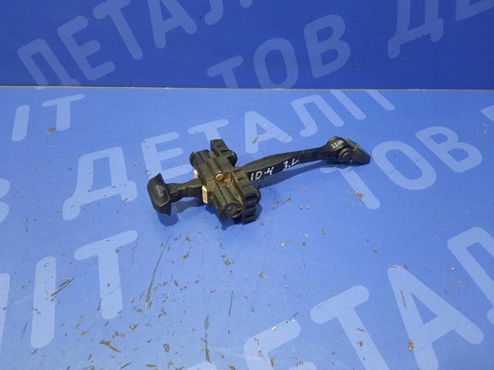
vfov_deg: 54.9
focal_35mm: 25
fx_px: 357
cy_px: 185
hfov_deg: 69.4
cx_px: 247
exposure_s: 1/33
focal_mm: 4.6
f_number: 2
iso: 400
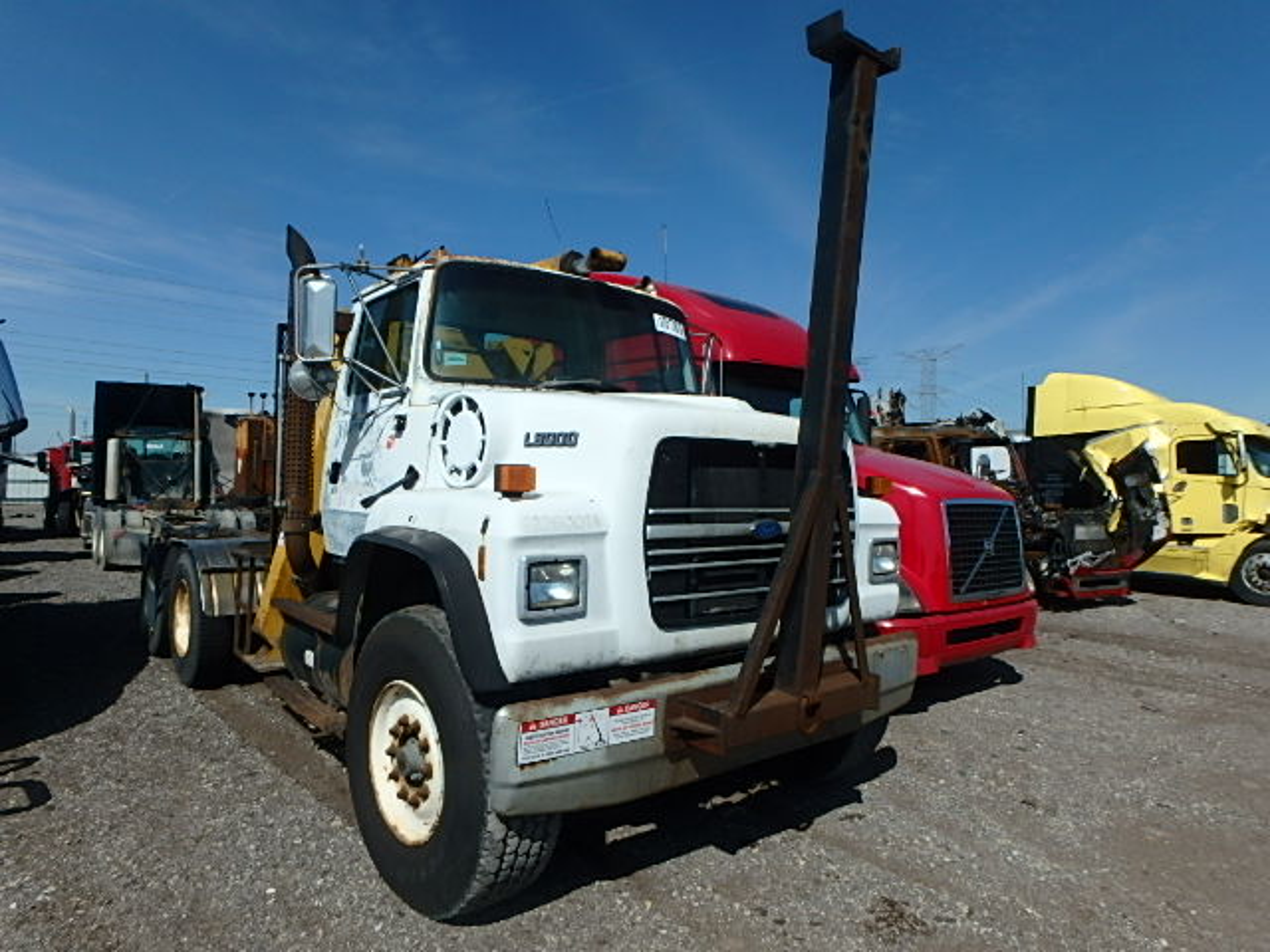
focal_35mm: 21
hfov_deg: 79.0
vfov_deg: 63.4
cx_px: 635
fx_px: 770
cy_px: 476
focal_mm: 3.7
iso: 125
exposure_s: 1/1000
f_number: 6
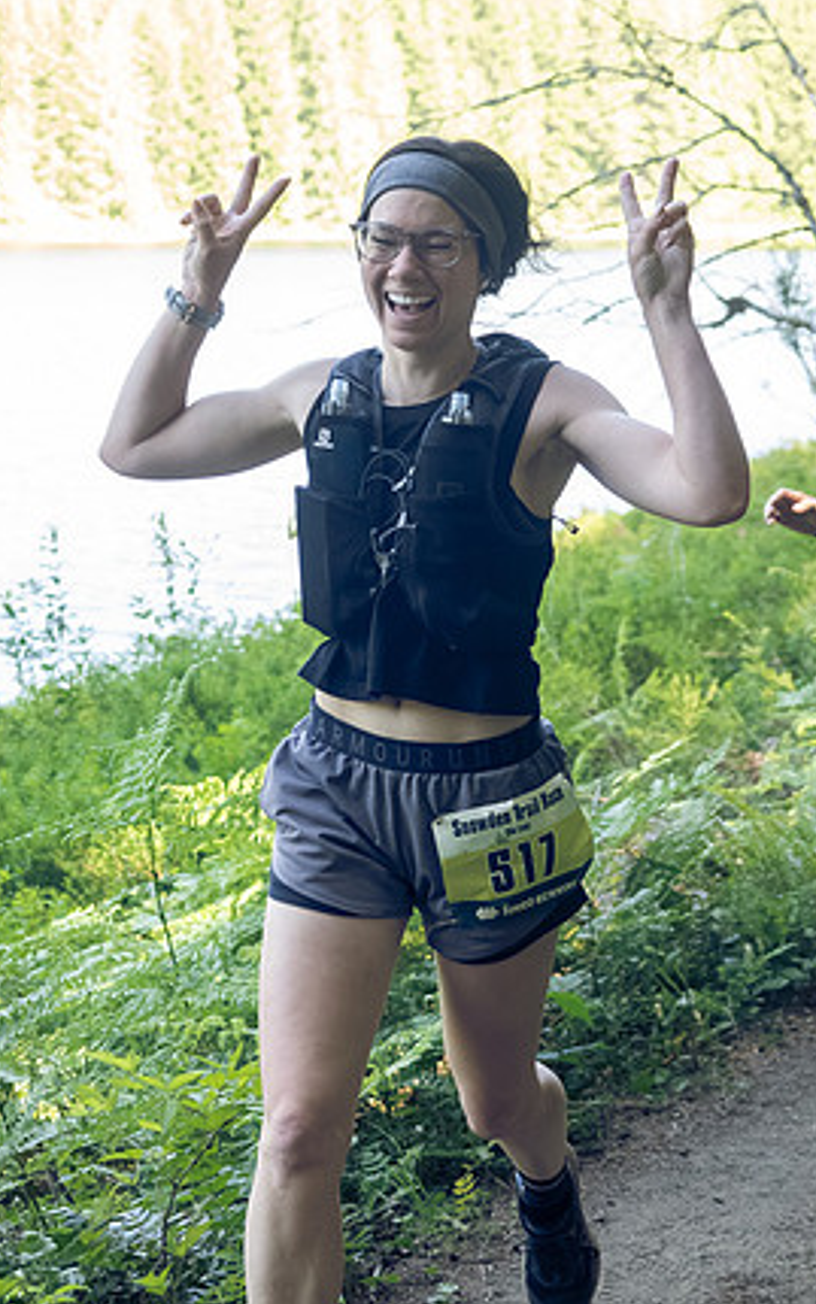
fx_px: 2951
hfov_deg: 15.7
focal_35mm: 83
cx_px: 182
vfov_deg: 24.9
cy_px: 657
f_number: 2.8
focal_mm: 29
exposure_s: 1/1000
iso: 3200
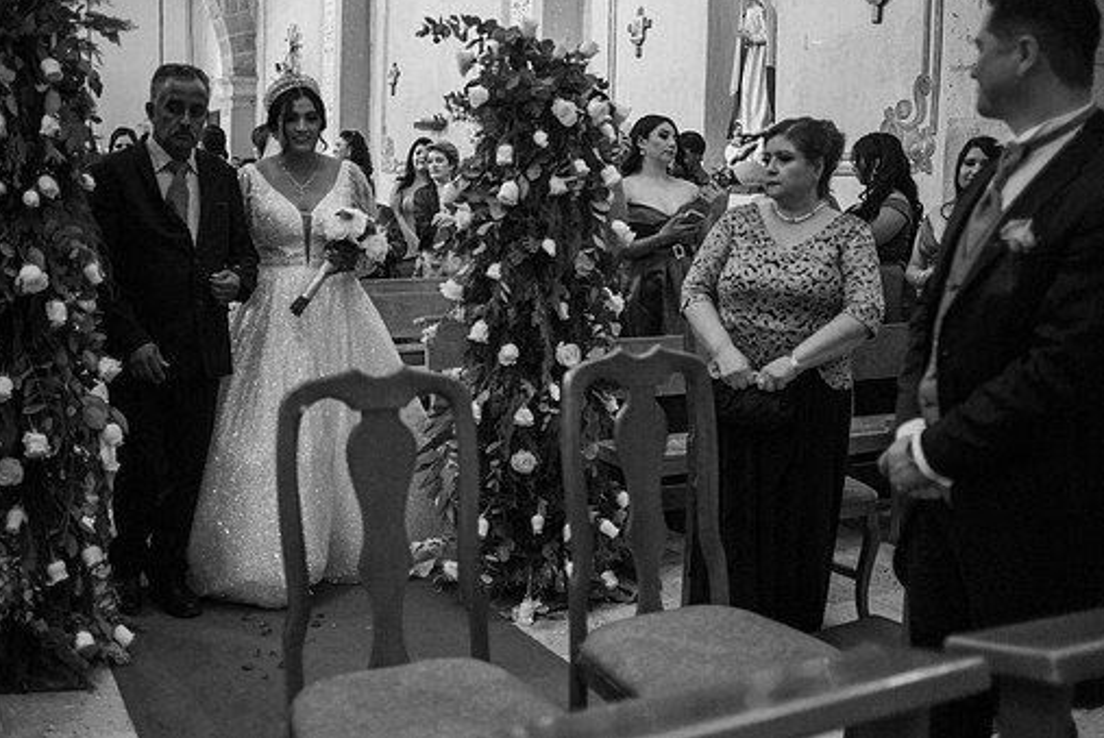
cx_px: 549
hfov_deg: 48.4
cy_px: 321
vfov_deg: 33.4
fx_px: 1228
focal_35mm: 40
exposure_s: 1/320
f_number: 2
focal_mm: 35
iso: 1600
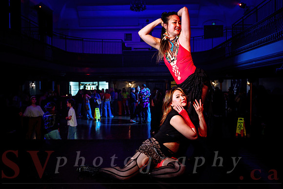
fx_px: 237
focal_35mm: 30
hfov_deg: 61.6
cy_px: 94
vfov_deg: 43.4
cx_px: 150
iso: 500
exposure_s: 1/100
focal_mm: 28
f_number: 3.2
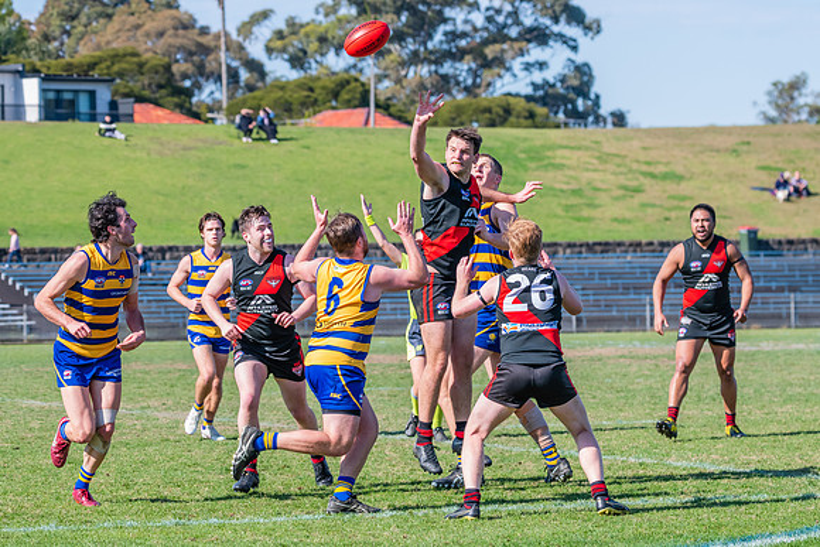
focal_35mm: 190
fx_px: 4340
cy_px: 279
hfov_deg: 10.8
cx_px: 440
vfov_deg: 7.2
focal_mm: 170
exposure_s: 1/1600
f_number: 8
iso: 800
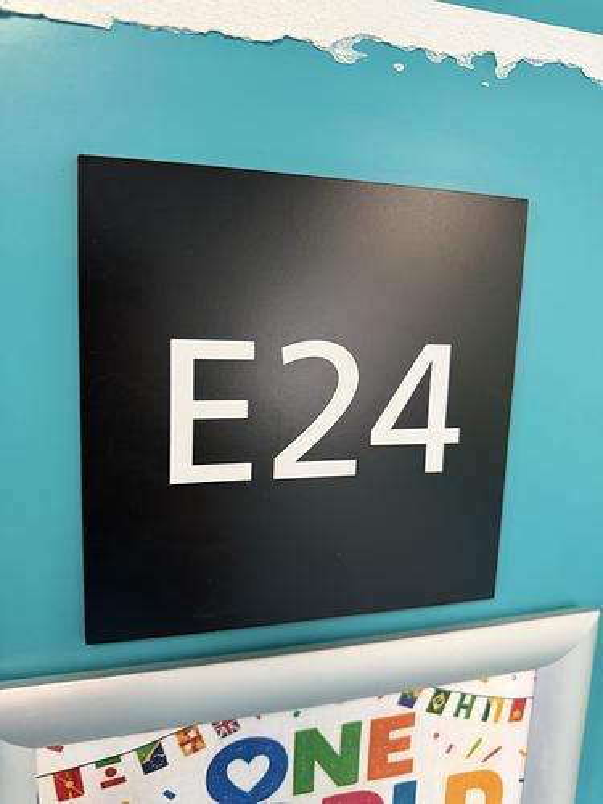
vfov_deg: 71.6
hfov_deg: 56.8
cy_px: 402
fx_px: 557
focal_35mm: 24
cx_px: 302
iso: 400
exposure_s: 1/50
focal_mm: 6.76
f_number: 1.78
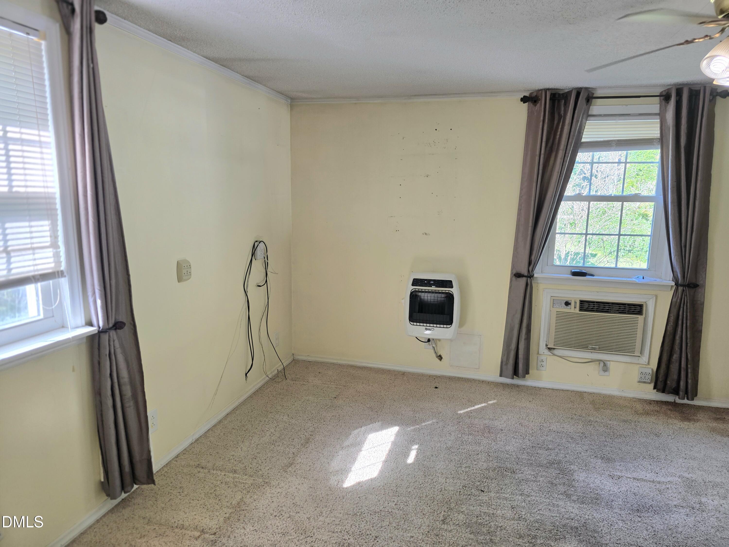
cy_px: 274
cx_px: 364
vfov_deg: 58.9
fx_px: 484
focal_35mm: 23
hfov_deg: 73.9
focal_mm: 6.3
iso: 64
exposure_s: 1/120
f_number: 1.7
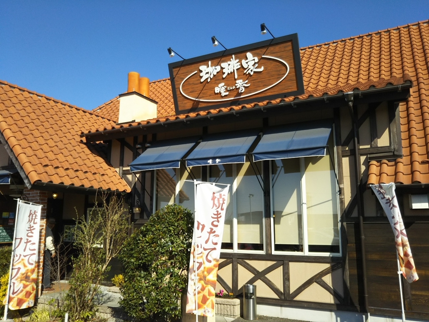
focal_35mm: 30
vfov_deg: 46.8
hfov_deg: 60.0
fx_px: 372
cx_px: 214
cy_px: 161
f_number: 2.2
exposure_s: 1/1022
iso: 25
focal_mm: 4
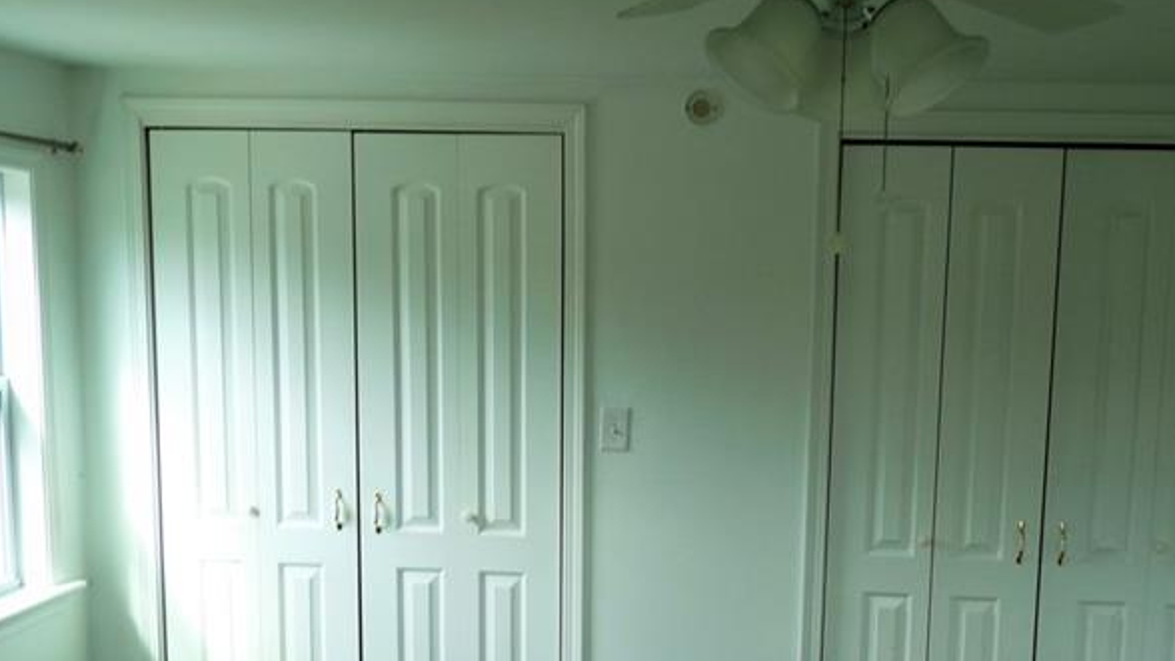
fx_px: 1246
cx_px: 693
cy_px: 447
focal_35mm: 40
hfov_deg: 50.2
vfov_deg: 29.5
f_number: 2.8
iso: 100
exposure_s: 1/80
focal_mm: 4.8
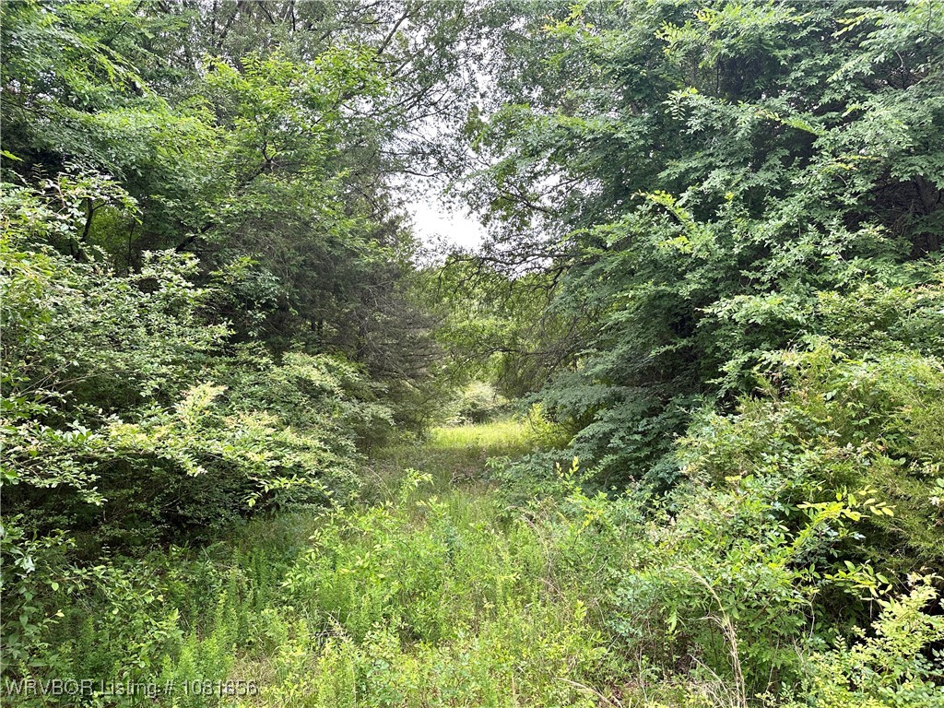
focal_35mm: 24
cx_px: 472
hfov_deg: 71.6
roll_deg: -2.3
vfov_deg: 56.8
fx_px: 654
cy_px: 354
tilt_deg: +2.5
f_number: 1.78
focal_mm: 6.86
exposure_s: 1/205
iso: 80
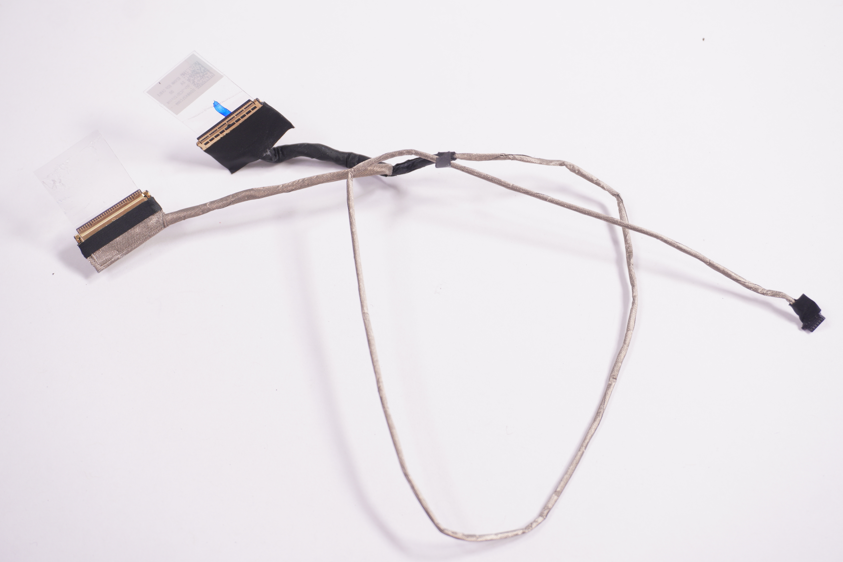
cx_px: 430
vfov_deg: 26.0
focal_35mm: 52
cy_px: 278
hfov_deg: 38.2
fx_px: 1218
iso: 160
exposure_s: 1/100
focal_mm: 34
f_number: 5.6
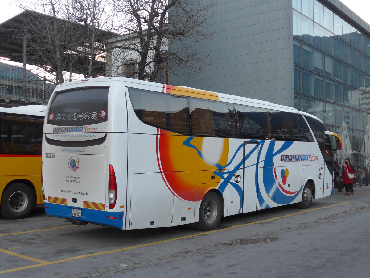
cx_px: 185
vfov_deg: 32.9
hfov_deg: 42.9
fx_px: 470
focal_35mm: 44
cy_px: 139
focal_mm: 9
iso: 160
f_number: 2.8
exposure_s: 1/60
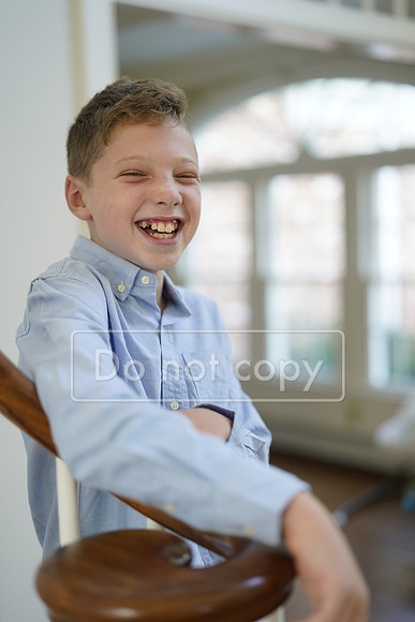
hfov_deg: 27.0
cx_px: 208
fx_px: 864
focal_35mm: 50
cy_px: 311
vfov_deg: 39.6
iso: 160
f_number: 1.4
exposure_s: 1/125
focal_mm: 50
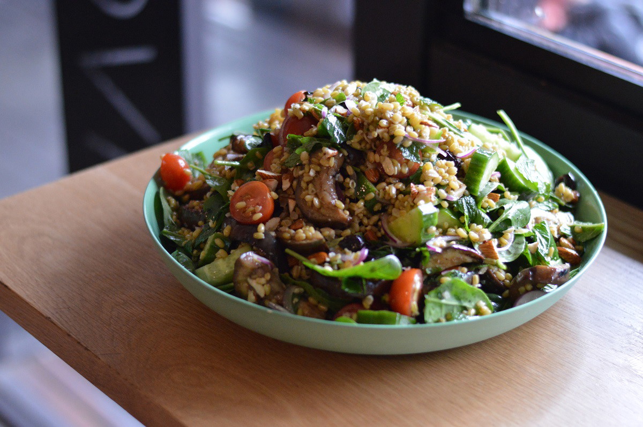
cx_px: 322
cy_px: 214
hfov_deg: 27.0
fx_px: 1338
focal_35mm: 75
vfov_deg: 18.1
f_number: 2
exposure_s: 1/800
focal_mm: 50
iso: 1800
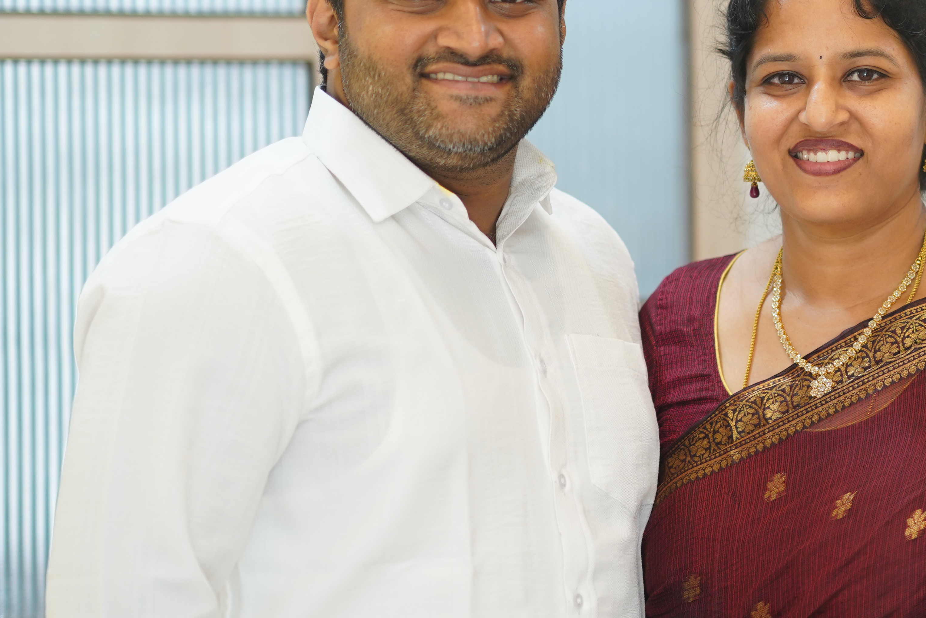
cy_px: 251
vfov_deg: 6.2
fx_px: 5685
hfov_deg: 9.2
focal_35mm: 221
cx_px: 1095
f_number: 1.6
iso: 250
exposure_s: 1/125
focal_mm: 85
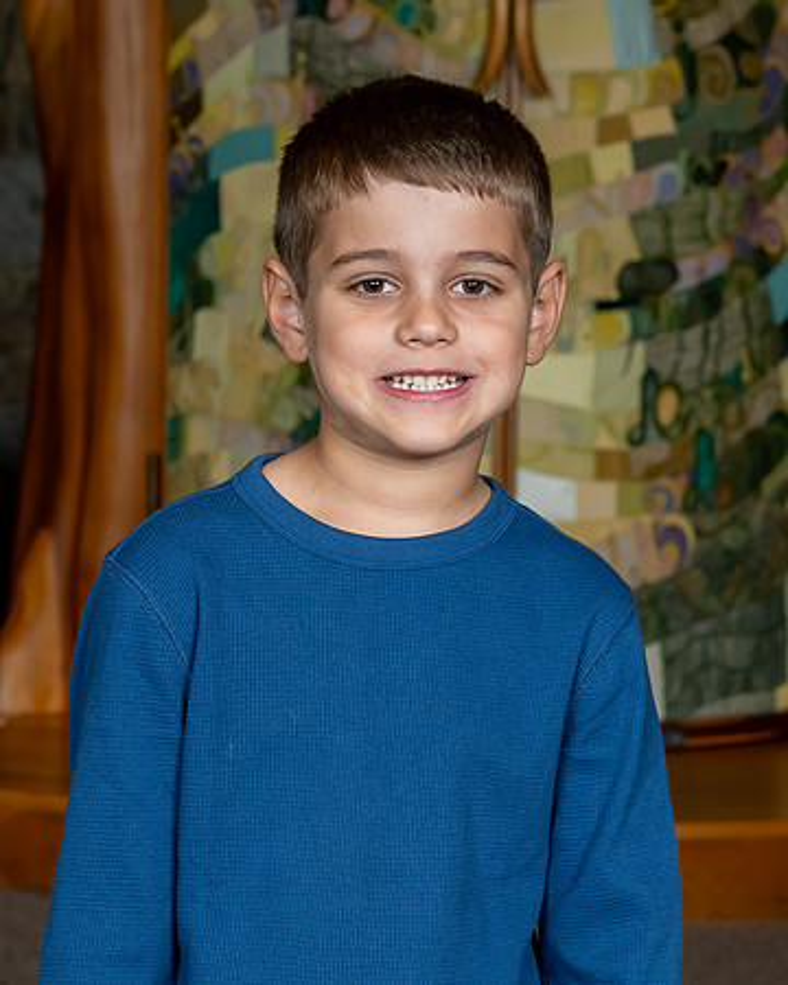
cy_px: 503
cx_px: 551
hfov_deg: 14.9
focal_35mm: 103
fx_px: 3004
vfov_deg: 18.6
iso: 500
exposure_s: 1/200
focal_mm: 53
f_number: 7.1
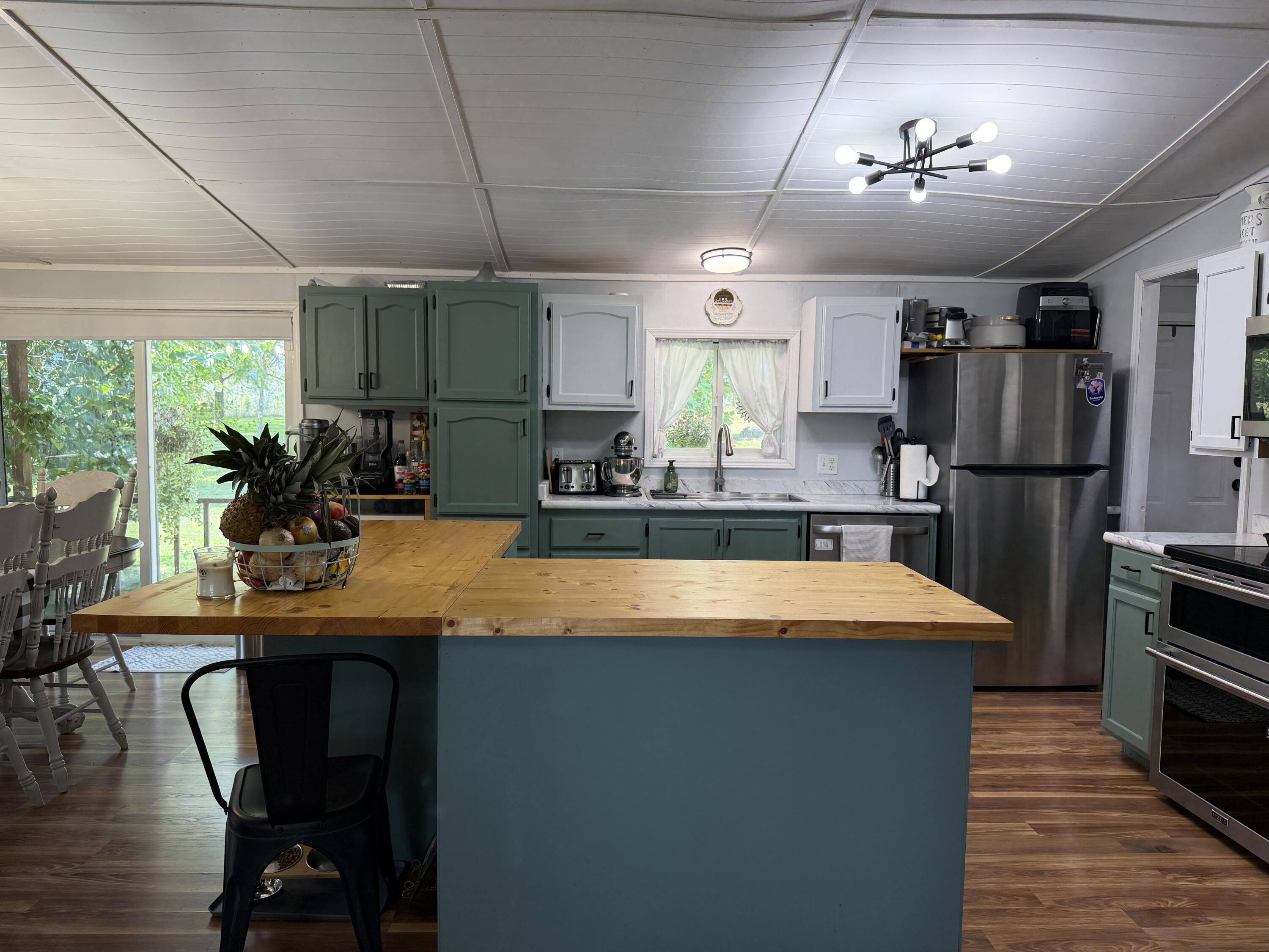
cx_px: 634
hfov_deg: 71.6
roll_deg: +0.0
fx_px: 880
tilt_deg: -4.5
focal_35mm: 24
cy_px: 476
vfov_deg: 56.8
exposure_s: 1/140
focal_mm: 6.76
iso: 160
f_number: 1.78
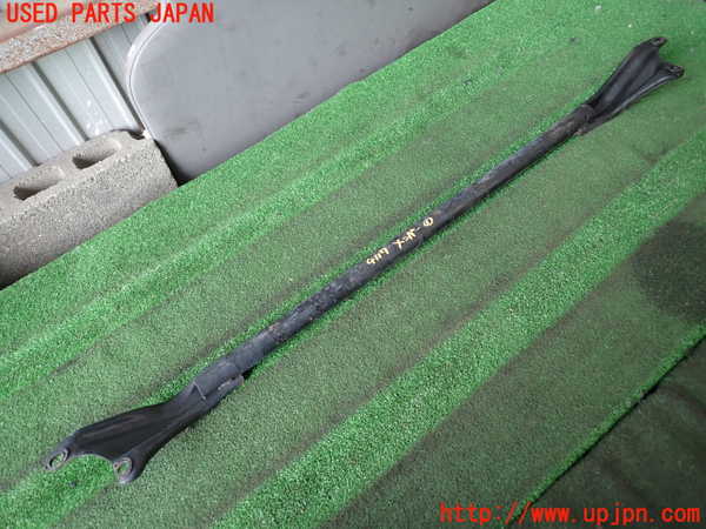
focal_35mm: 25
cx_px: 353
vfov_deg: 54.9
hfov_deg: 69.4
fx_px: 510
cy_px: 264
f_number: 2
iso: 125
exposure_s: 1/60
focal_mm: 4.5
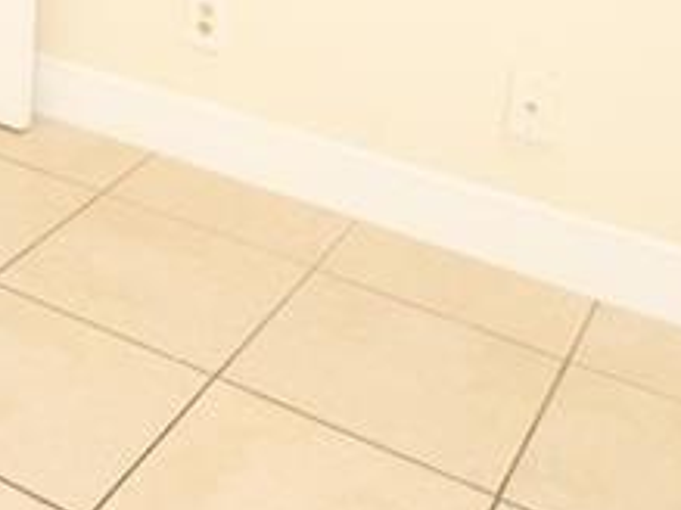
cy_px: -336
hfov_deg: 23.5
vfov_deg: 17.1
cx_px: -180
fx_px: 1460
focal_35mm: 74
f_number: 4.5
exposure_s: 1/250
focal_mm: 16.5
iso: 320
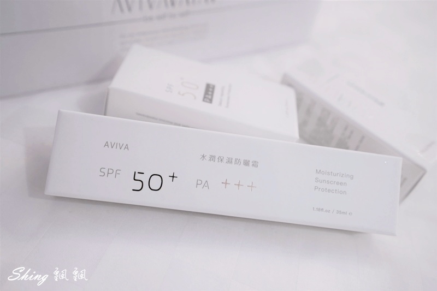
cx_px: 218
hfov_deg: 54.4
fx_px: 425
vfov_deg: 37.8
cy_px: 146
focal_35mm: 35
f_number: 5
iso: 1600
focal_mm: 35
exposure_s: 1/20
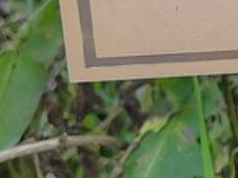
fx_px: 1016
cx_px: 484
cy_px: -29
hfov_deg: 11.9
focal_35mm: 148
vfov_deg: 9.9
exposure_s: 1/100
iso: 125
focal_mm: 5.52
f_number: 1.9
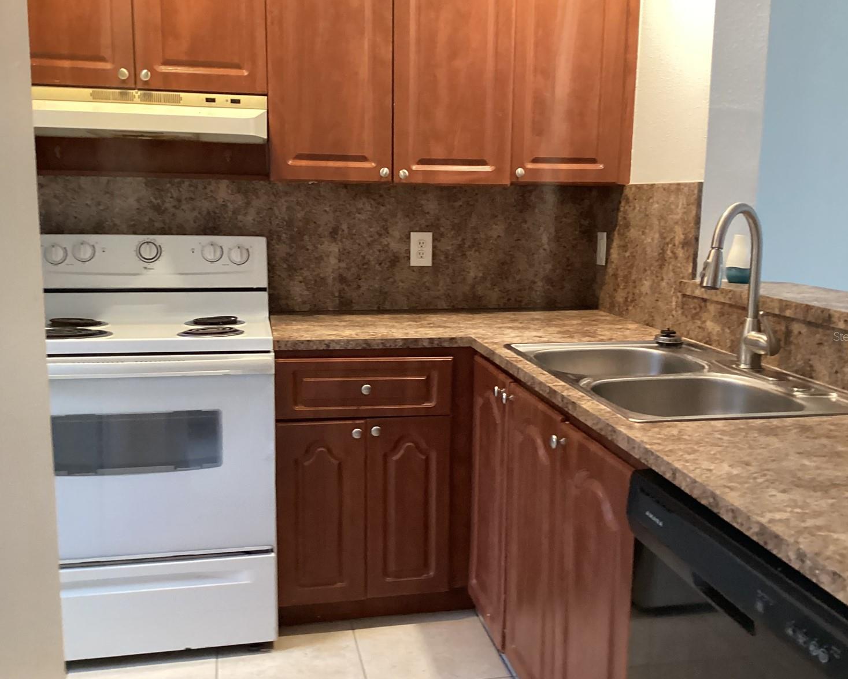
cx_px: 425
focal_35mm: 33
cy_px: 336
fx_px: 828
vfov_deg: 44.6
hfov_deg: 54.2
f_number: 2.4
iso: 320
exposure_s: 1/40
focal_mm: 3.3
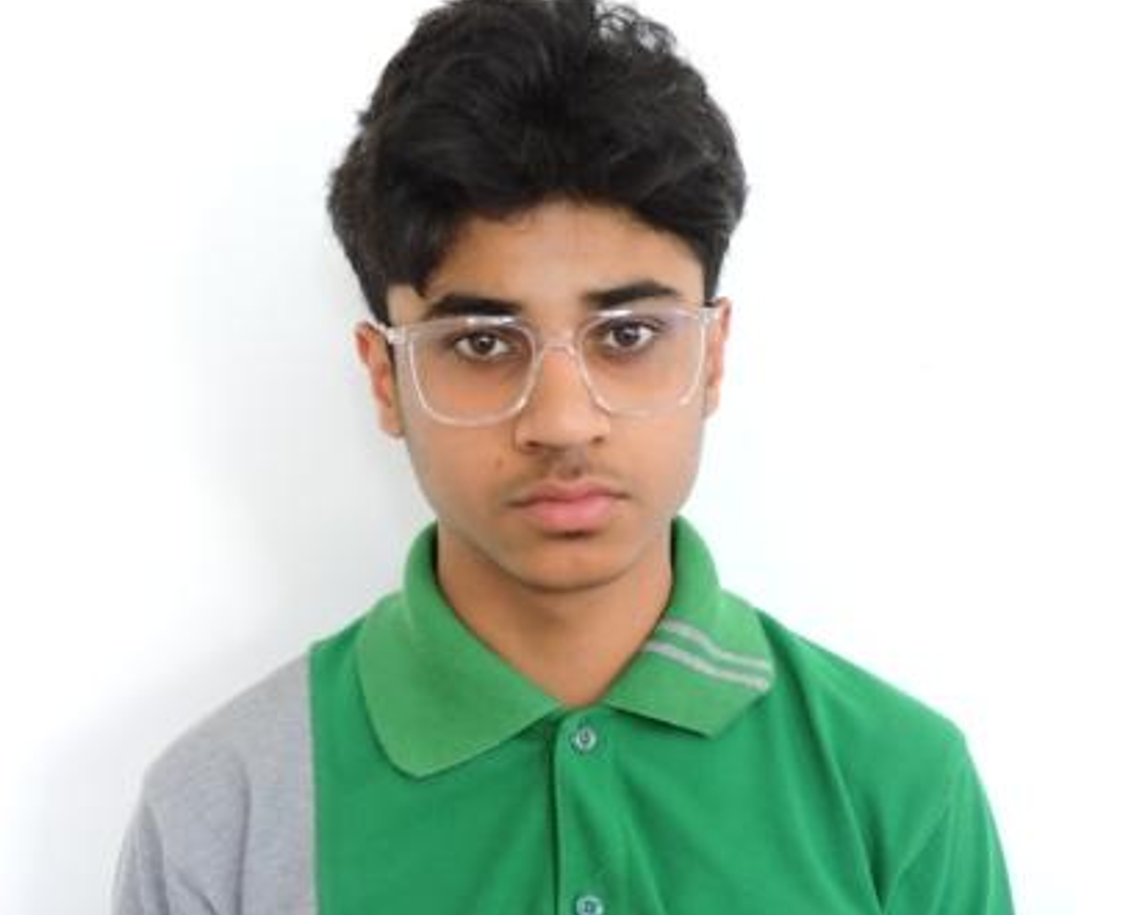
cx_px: 543
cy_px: 452
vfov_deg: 28.6
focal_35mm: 53
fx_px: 1795
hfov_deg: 35.4
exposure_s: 1/25
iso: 400
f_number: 3.6
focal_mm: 8.9
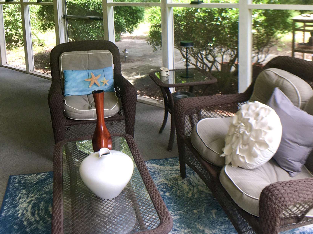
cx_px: 129
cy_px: 34
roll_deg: +2.9
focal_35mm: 54
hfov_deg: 35.5
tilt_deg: -7.9
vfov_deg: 26.3
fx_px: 488
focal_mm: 4.15
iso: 32
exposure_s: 1/60
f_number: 2.2
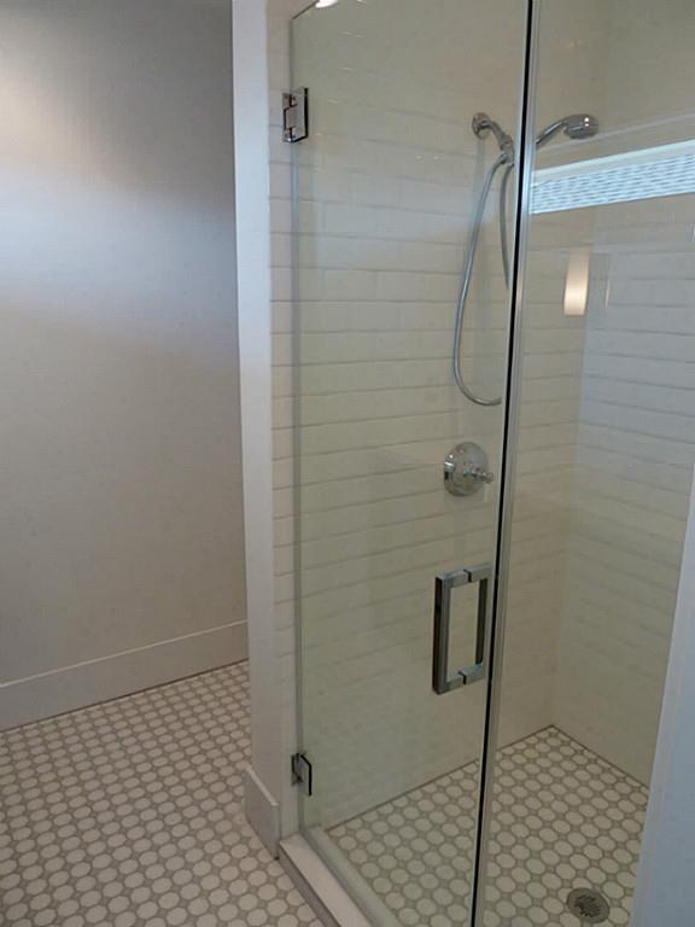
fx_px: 669
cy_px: 464
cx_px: 348
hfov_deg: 54.9
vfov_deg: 69.4
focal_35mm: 25
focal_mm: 4.1
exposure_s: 1/30
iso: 160
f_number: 3.3
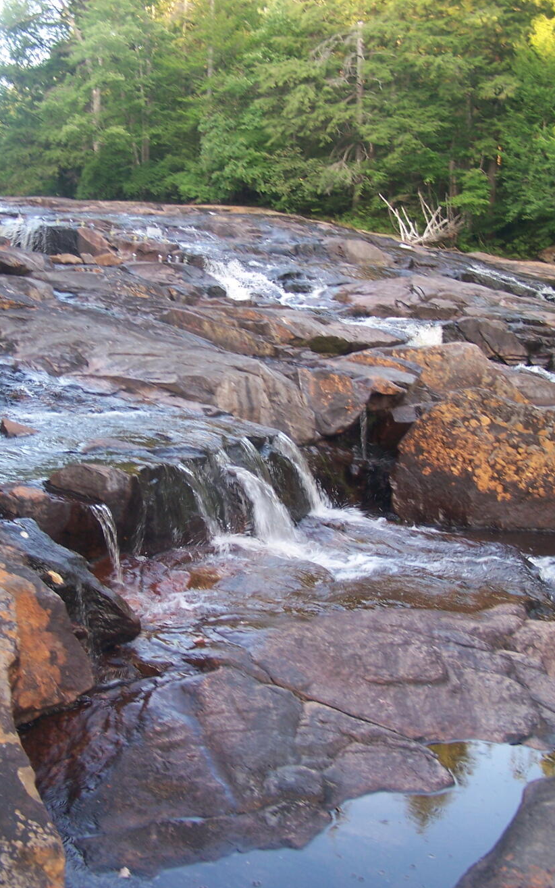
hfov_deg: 29.2
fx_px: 1065
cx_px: 236
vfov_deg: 45.3
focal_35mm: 44
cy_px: 431
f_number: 2.8
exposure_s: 1/30
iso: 80
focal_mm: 6.7
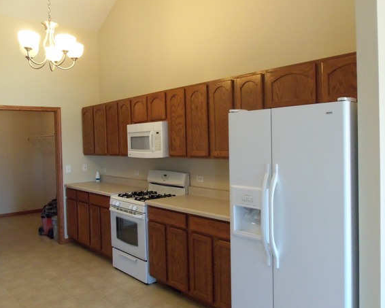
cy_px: 148
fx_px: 365
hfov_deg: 55.6
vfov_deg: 45.8
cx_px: 188
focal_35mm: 32
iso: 320
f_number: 3.4
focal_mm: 5.2
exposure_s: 1/30
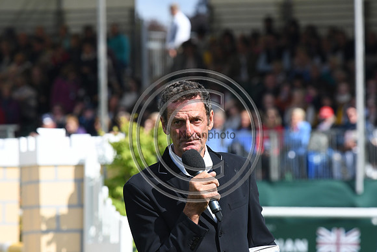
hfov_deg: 4.6
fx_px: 4713
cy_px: 126
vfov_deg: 3.1
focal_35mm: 450
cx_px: 188
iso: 640
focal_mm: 300
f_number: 9
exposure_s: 1/1000
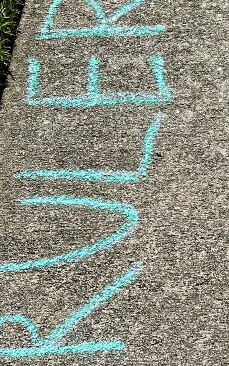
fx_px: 809
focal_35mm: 81
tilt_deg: -62.3
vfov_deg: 25.5
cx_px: 383
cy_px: 140
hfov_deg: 14.6
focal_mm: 5.7
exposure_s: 1/5076
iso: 50
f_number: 1.5
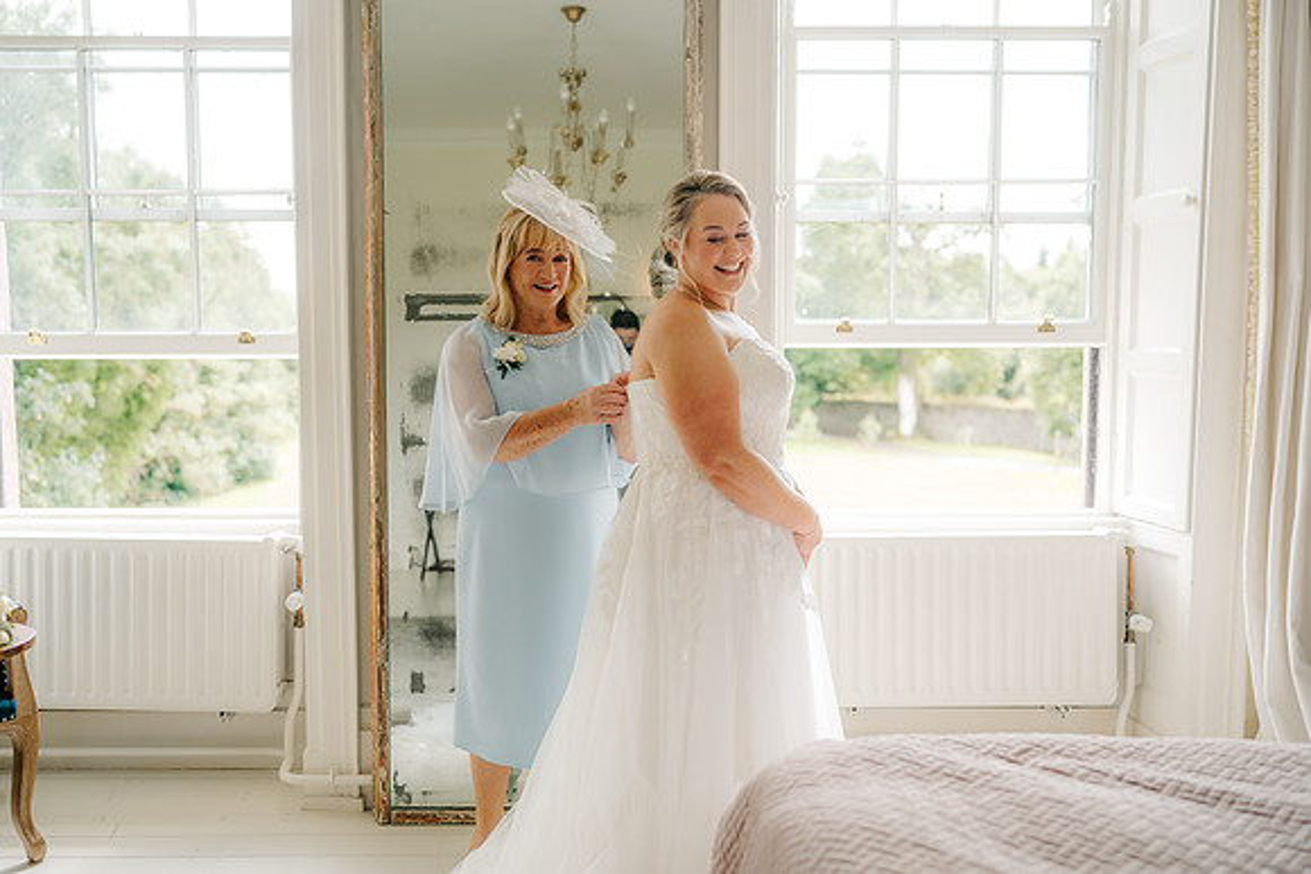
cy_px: 437
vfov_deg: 37.2
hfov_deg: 53.5
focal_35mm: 36
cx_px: 656
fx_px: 1299
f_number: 2
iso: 100
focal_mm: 35
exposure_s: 1/200
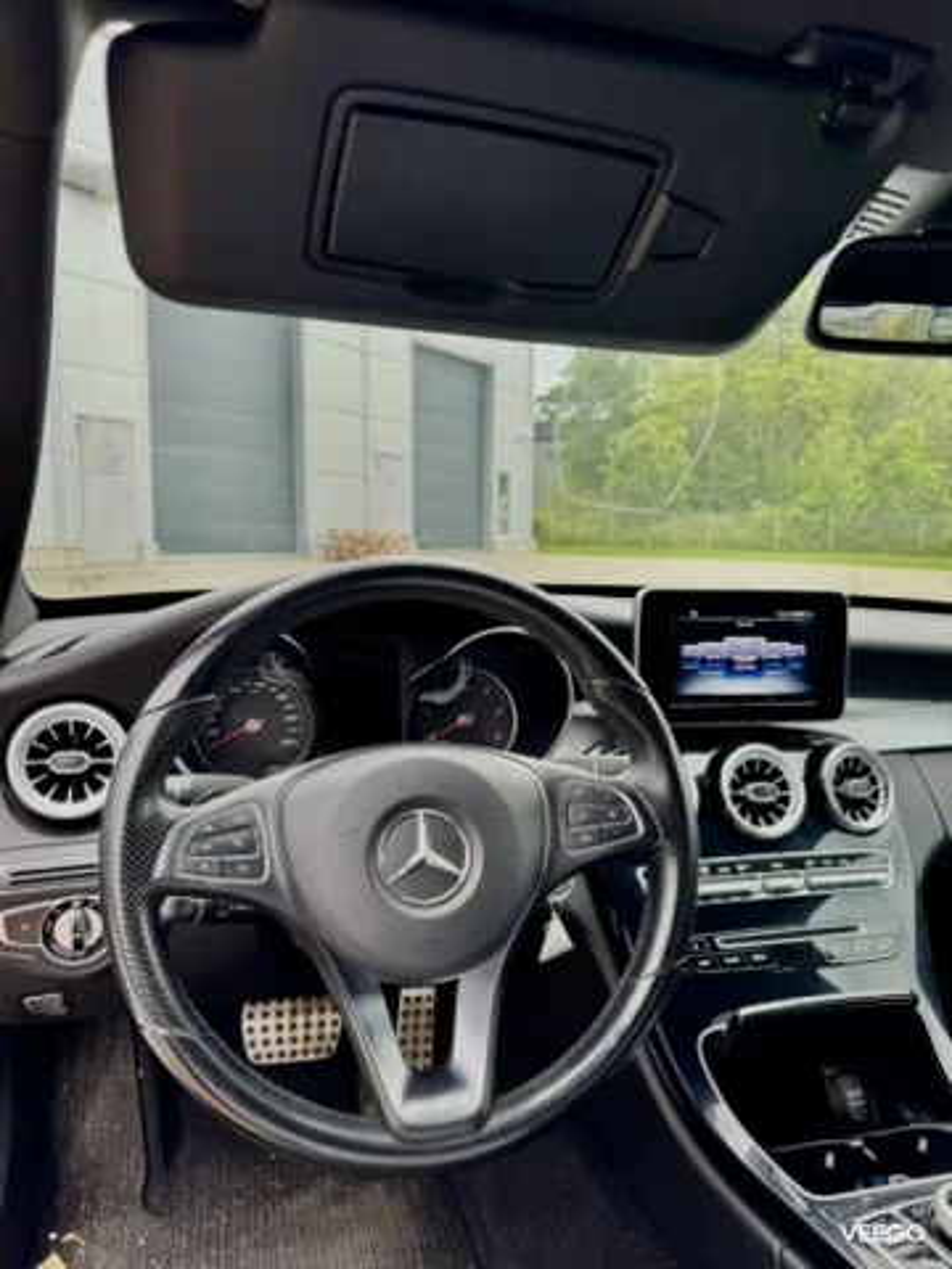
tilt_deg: -6.6
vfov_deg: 71.6
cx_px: 476
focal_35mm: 24
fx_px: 880
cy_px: 634
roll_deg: -0.8
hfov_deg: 56.8
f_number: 1.78
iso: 64
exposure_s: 1/121
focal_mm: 6.76
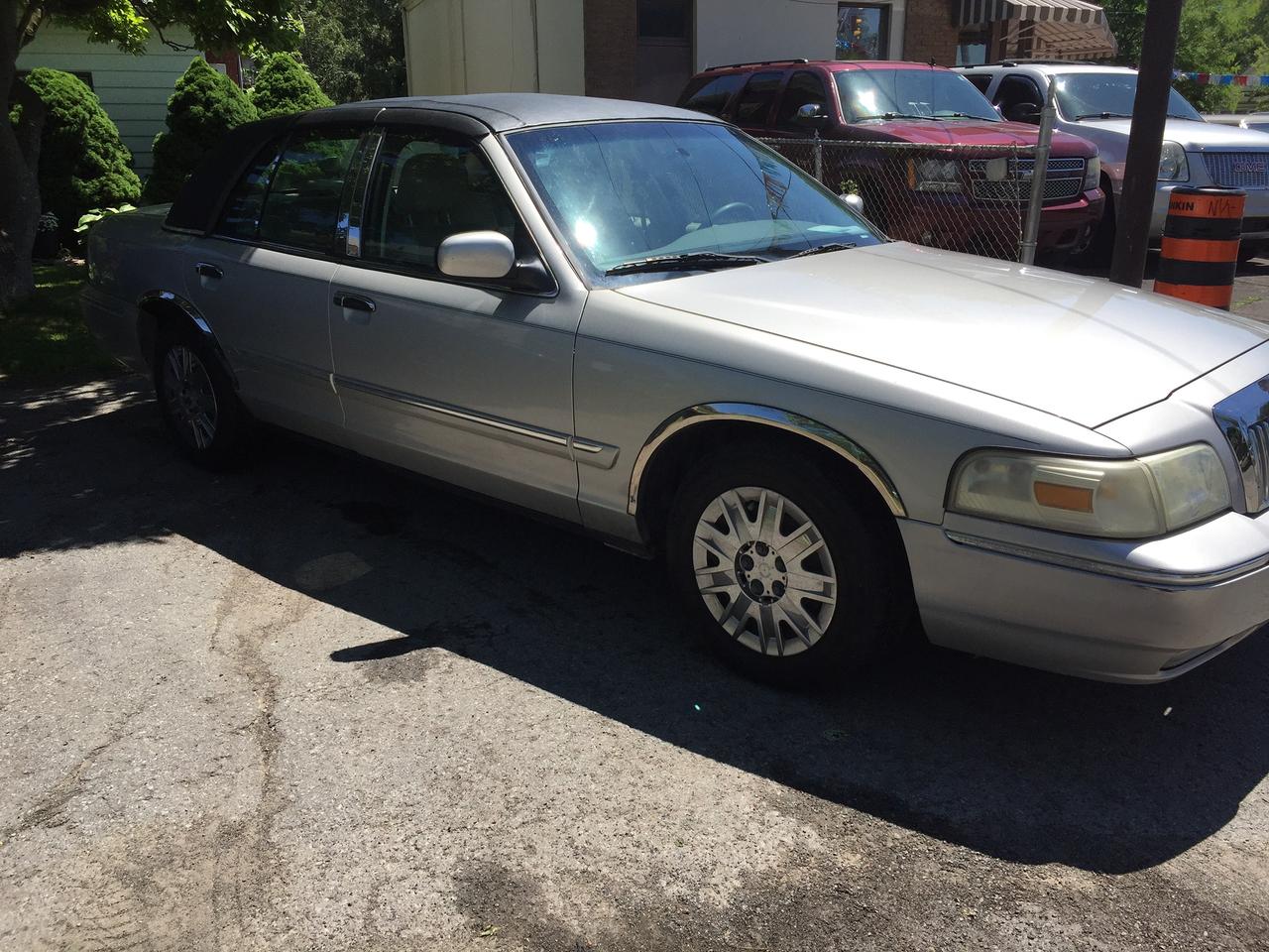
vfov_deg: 48.2
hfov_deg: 61.7
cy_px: 476
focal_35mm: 29
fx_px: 1063
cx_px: 634
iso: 32
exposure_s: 1/2198
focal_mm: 4.15
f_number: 2.2
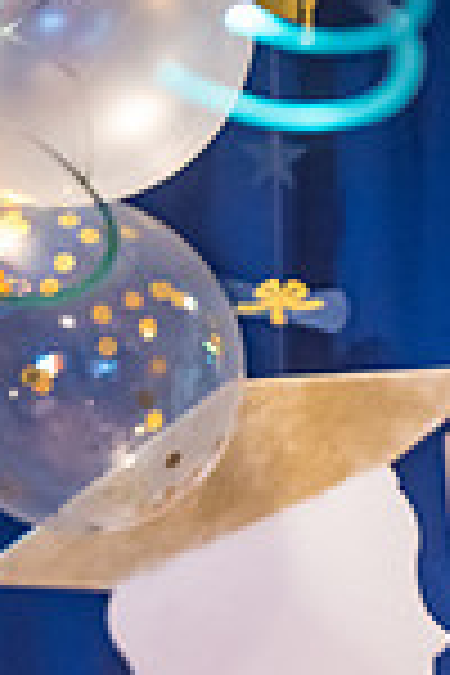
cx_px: 518
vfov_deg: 4.9
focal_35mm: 421
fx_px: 7893
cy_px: 914
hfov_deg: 3.3
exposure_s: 1/160
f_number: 2.8
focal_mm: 140
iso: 3200
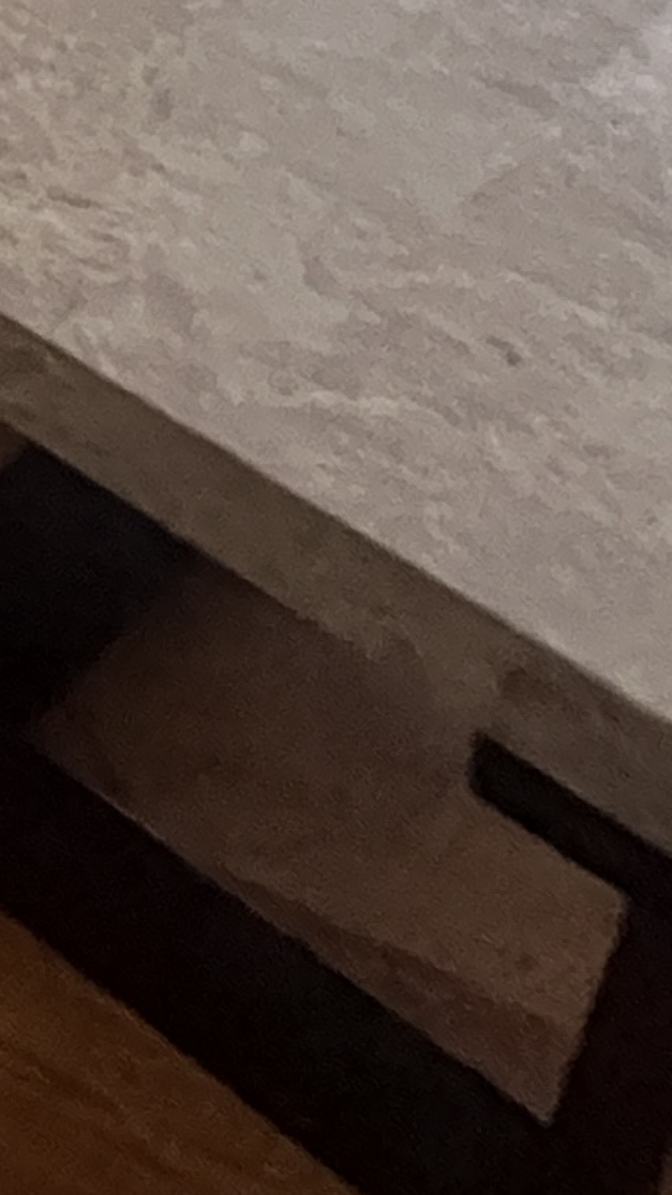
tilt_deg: -16.3
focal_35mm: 70
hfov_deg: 9.2
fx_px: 2217
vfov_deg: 20.6
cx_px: -1751
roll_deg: +0.5
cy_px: -977
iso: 1250
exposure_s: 1/40
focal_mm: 1.57
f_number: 1.8
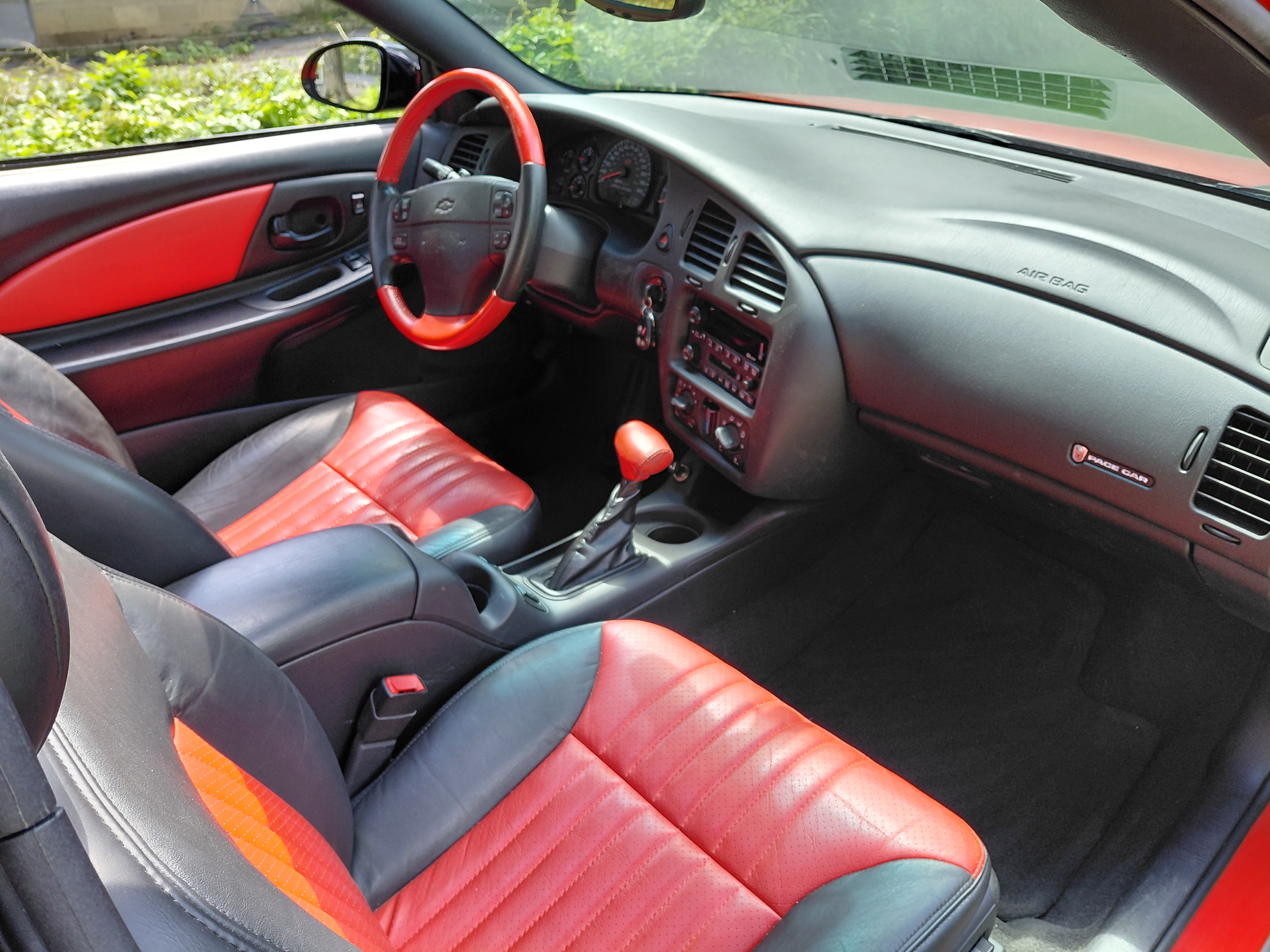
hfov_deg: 69.4
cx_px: 635
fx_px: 917
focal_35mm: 25
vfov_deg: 54.9
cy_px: 476
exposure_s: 1/100
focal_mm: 4.69
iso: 64
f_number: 1.8
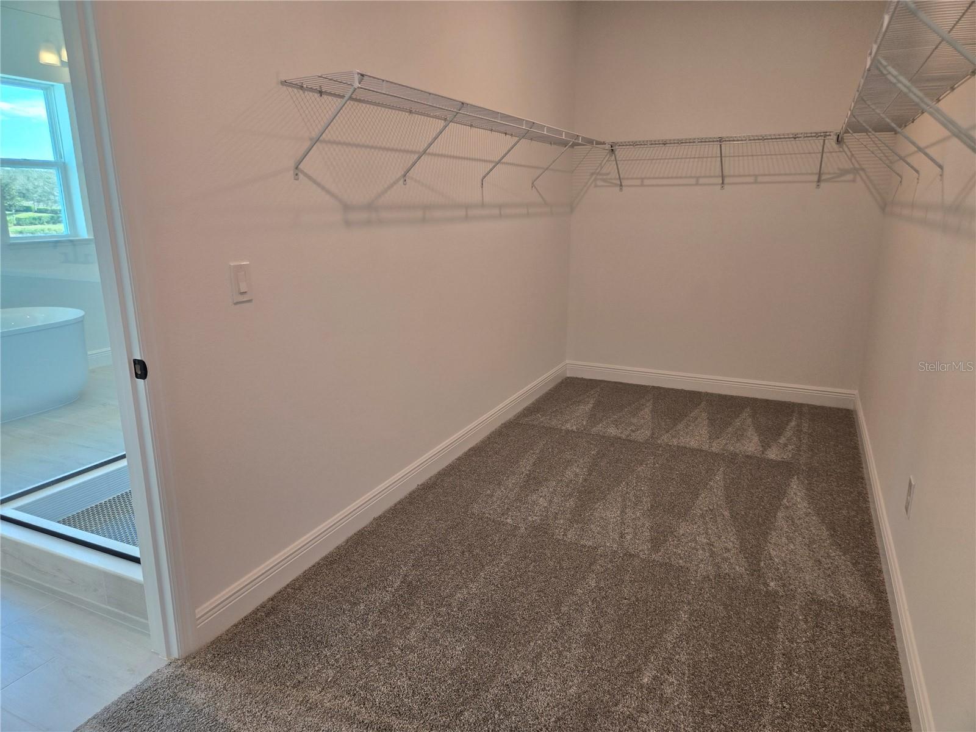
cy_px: 366
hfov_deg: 73.9
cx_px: 488
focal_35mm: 23
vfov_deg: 58.9
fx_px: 648
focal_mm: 5.4
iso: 100
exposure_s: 1/120
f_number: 1.8
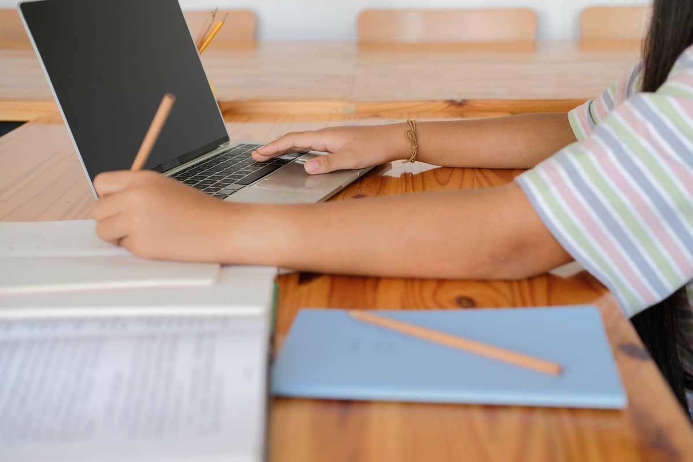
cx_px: 346
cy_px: 231
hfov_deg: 37.5
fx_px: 1020
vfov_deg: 25.5
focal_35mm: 53
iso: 200
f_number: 2.8
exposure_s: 1/160
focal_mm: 35
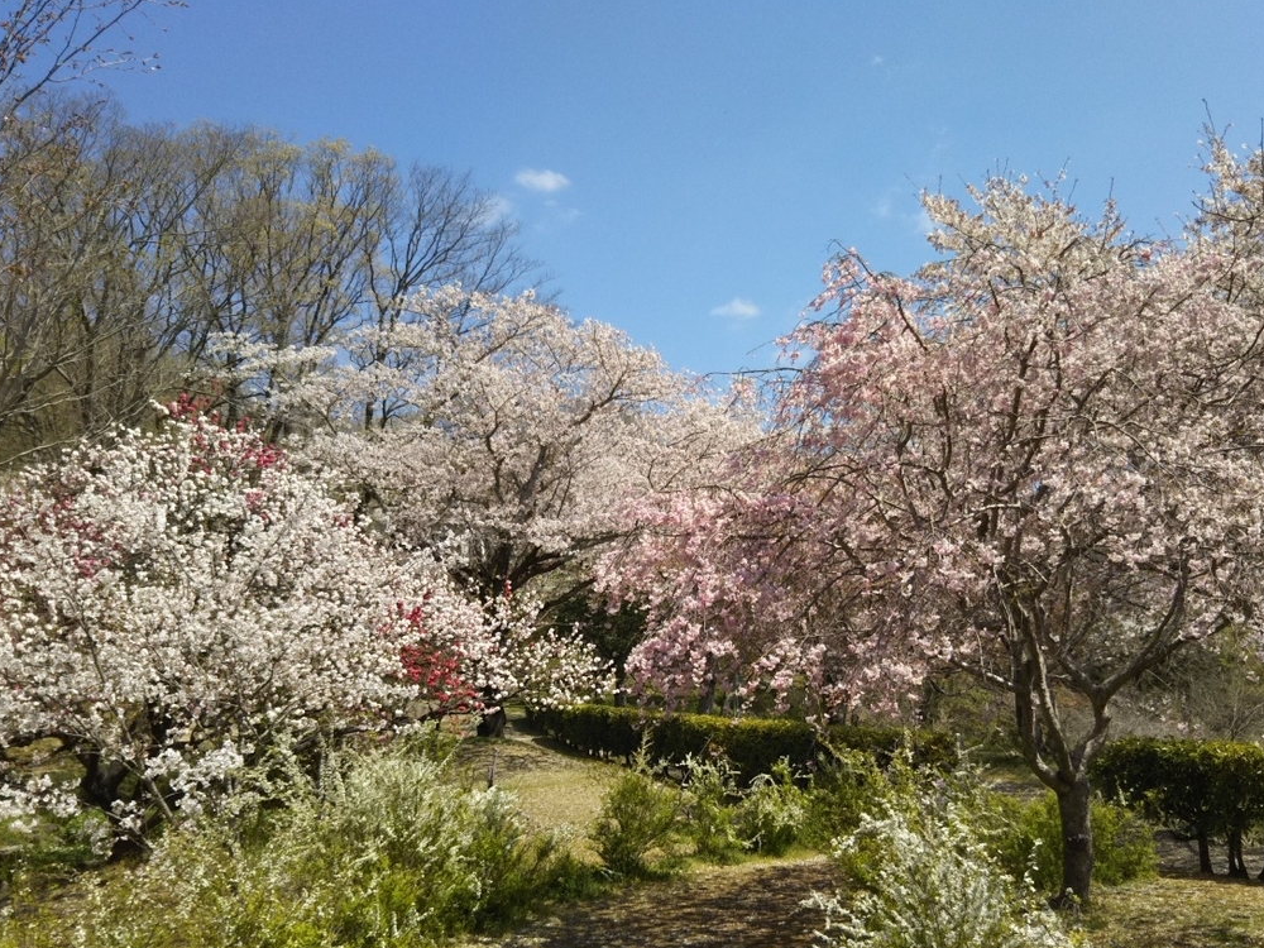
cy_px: 525
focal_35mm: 36
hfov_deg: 51.3
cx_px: 691
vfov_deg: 39.6
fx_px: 1315
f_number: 2.2
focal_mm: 4
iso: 25
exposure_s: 1/1144
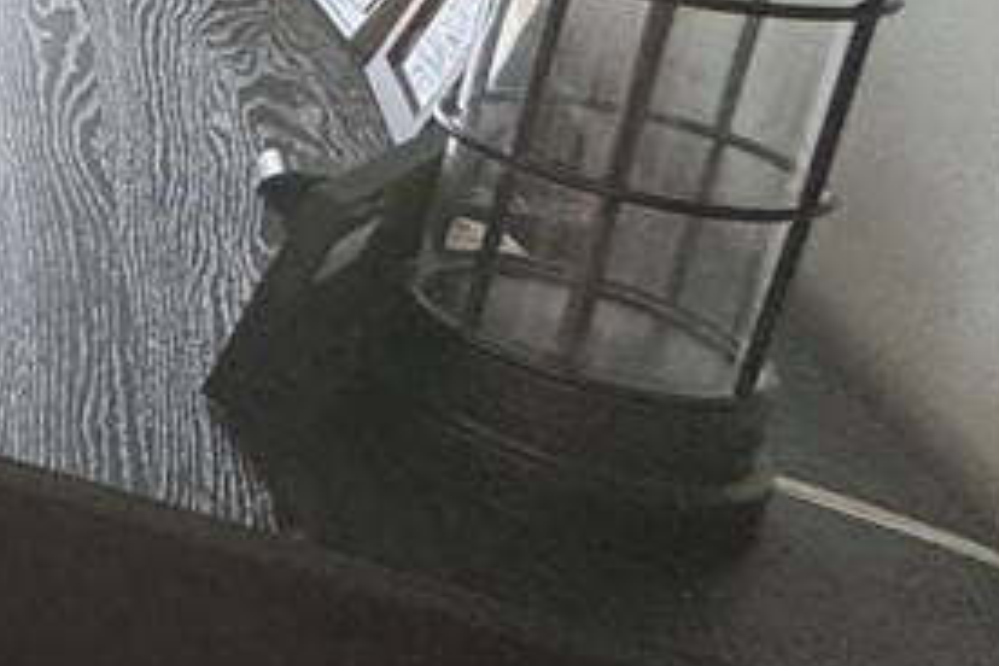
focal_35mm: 54
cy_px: -127
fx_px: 1498
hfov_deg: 21.7
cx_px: -832
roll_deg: -1.3
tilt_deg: -16.5
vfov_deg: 23.0
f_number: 2.2
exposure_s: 1/60
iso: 500
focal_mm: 2.22
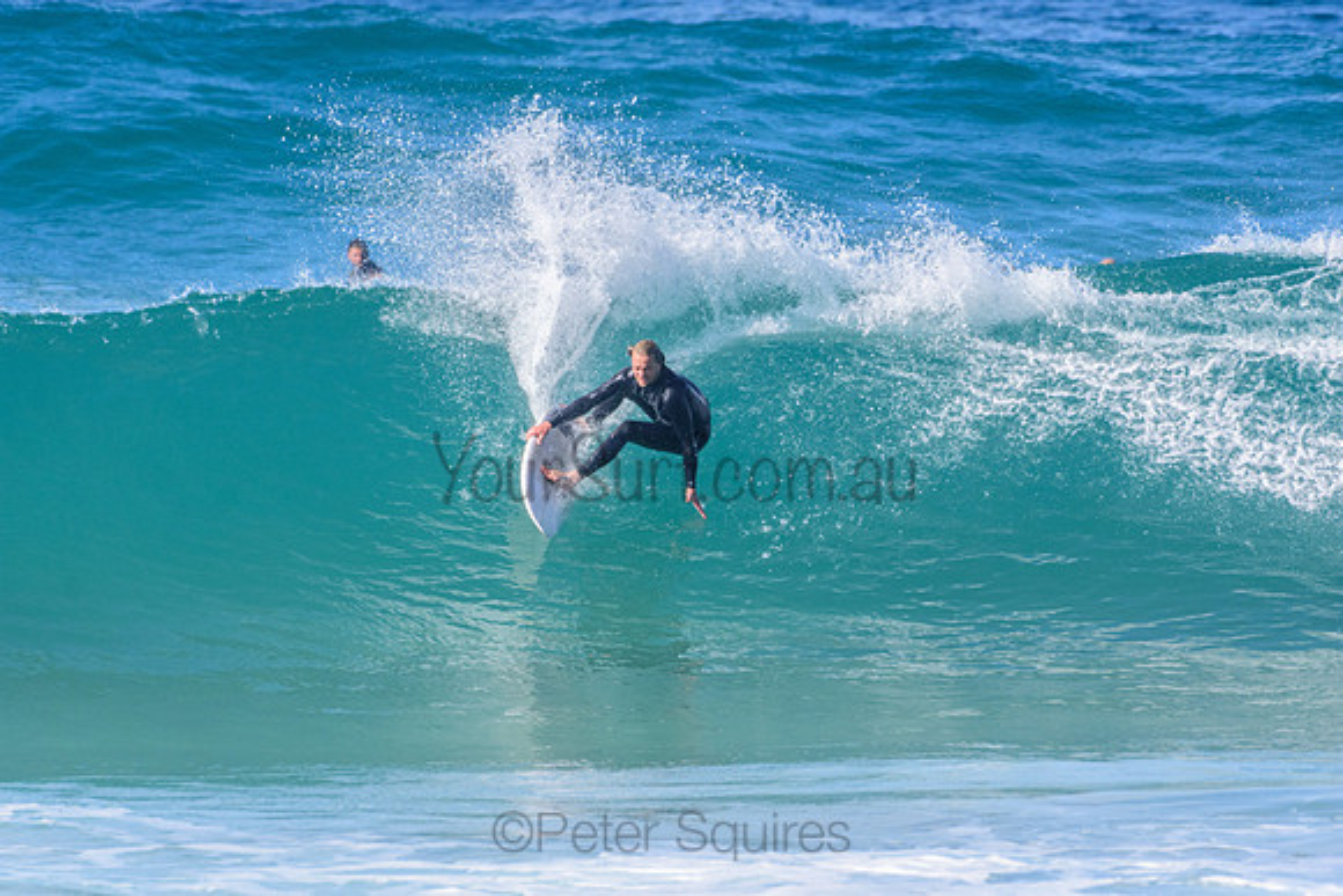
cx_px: 672
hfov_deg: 2.7
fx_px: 27984
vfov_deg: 1.8
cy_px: 448
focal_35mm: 750
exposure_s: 1/2000
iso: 450
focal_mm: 500
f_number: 5.6
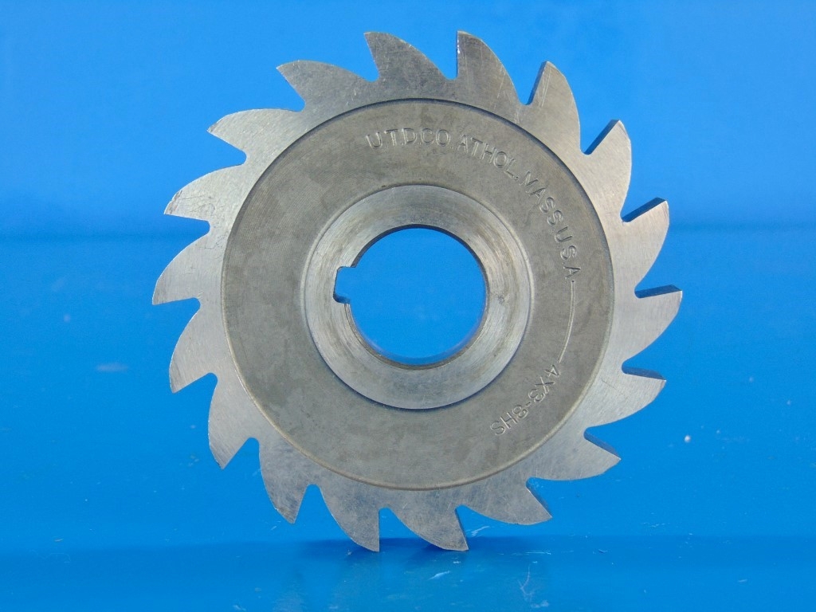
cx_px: 408
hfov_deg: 32.2
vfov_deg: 24.4
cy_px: 306
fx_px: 1414
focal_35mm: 60
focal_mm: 10.8
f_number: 3.6
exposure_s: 1/30
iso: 100
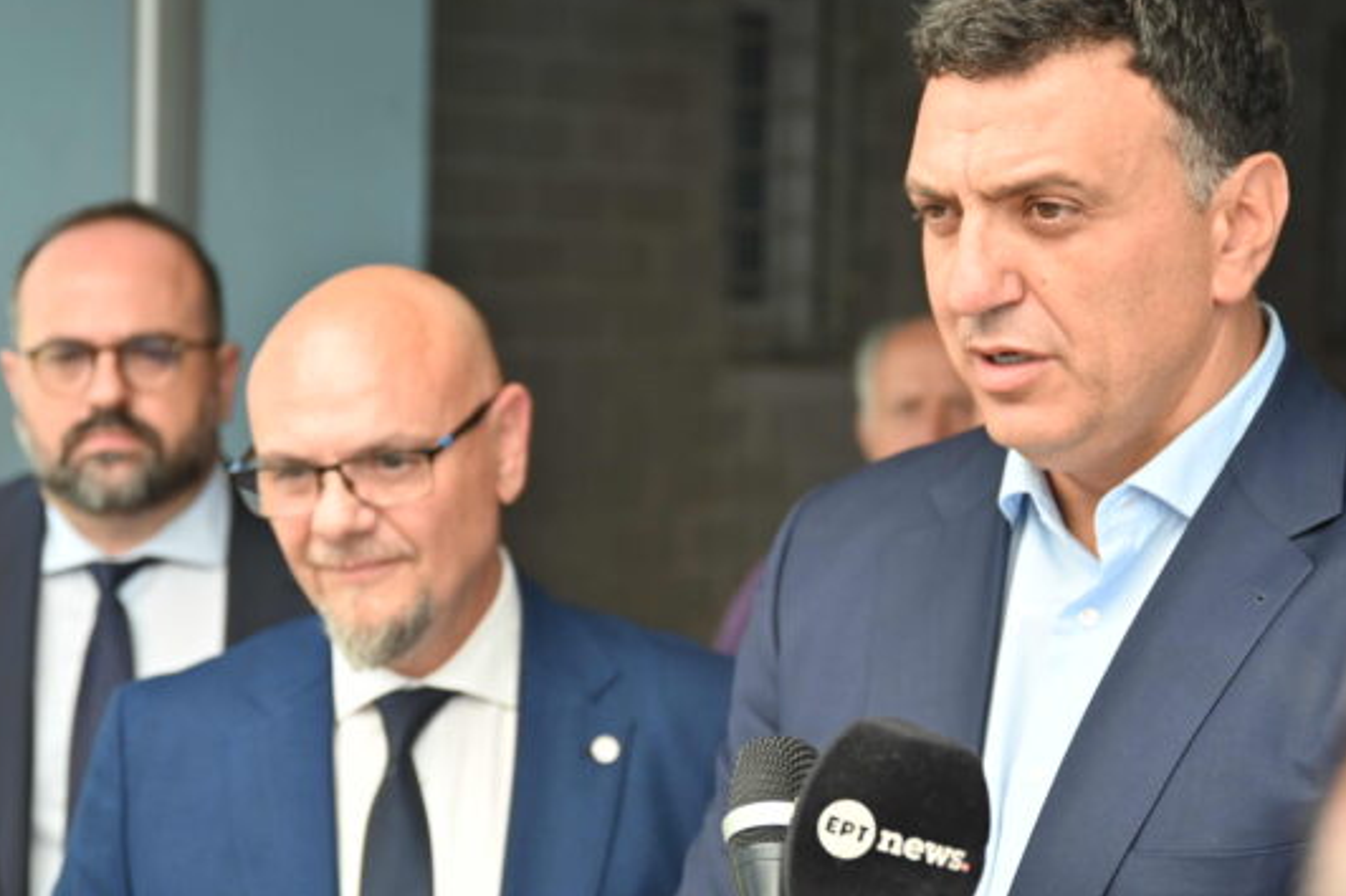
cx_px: 739
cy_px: 391
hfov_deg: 27.0
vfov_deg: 18.2
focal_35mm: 75
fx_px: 2802
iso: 640
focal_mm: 52
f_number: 2.8
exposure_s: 1/1000
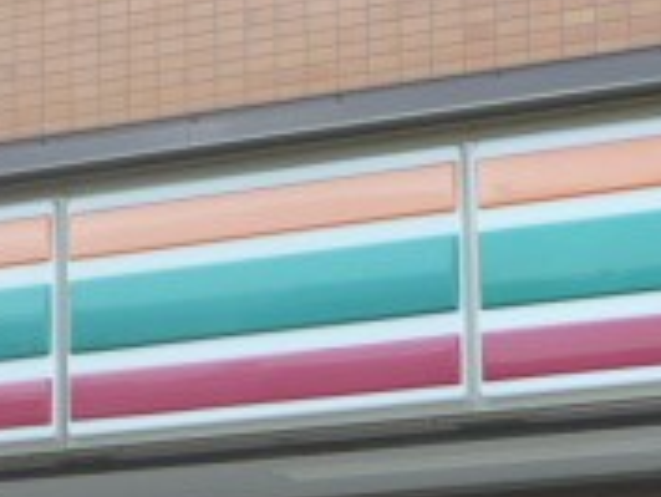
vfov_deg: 8.6
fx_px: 3248
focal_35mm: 170
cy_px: 658
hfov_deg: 11.5
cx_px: -26
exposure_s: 1/100
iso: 80
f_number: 3.9
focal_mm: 8.3
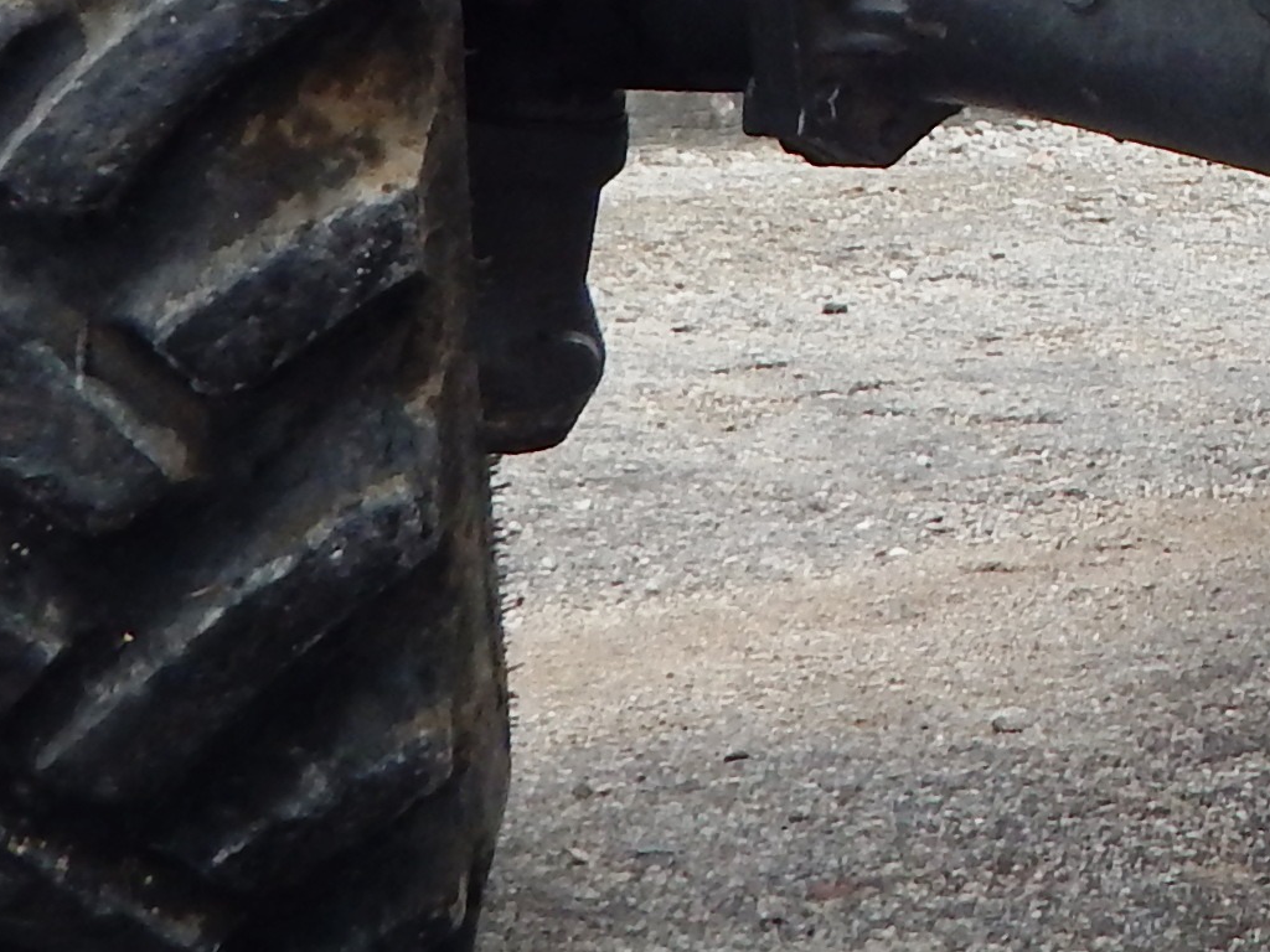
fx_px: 3632
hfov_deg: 17.8
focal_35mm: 99
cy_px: -496
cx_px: 1896
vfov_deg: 14.0
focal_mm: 4
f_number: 3
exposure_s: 1/60
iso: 125
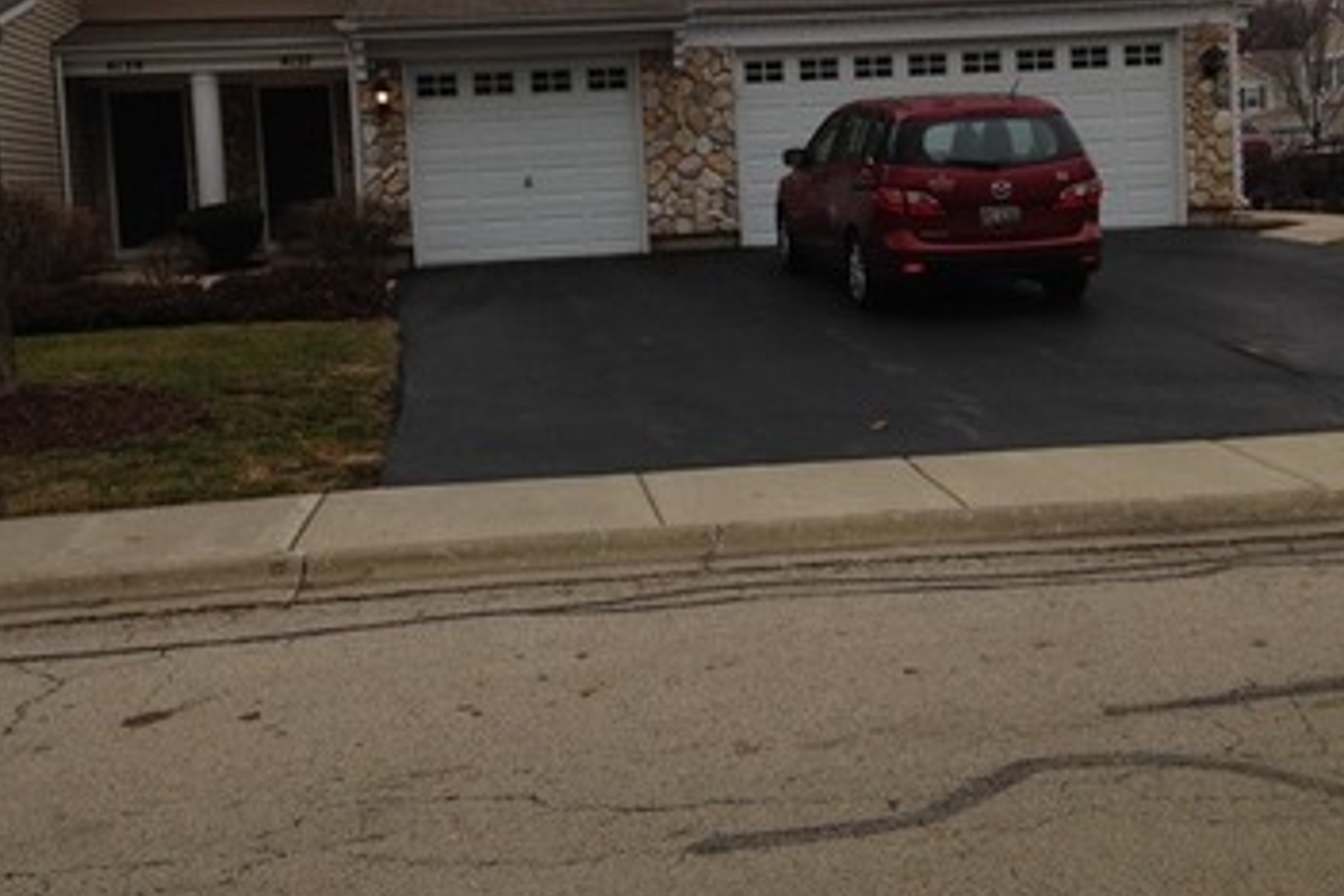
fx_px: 1755
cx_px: 659
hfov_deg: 41.9
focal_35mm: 47
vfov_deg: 28.3
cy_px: 245
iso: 50
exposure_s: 1/249
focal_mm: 4.12
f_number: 2.4
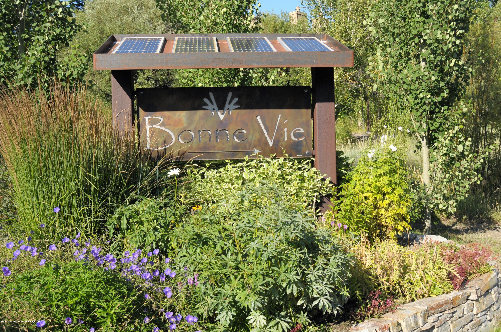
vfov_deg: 38.3
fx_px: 479
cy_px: 166
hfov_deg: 55.2
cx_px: 250
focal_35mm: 34
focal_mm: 23
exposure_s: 1/1600
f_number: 6.3
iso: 640
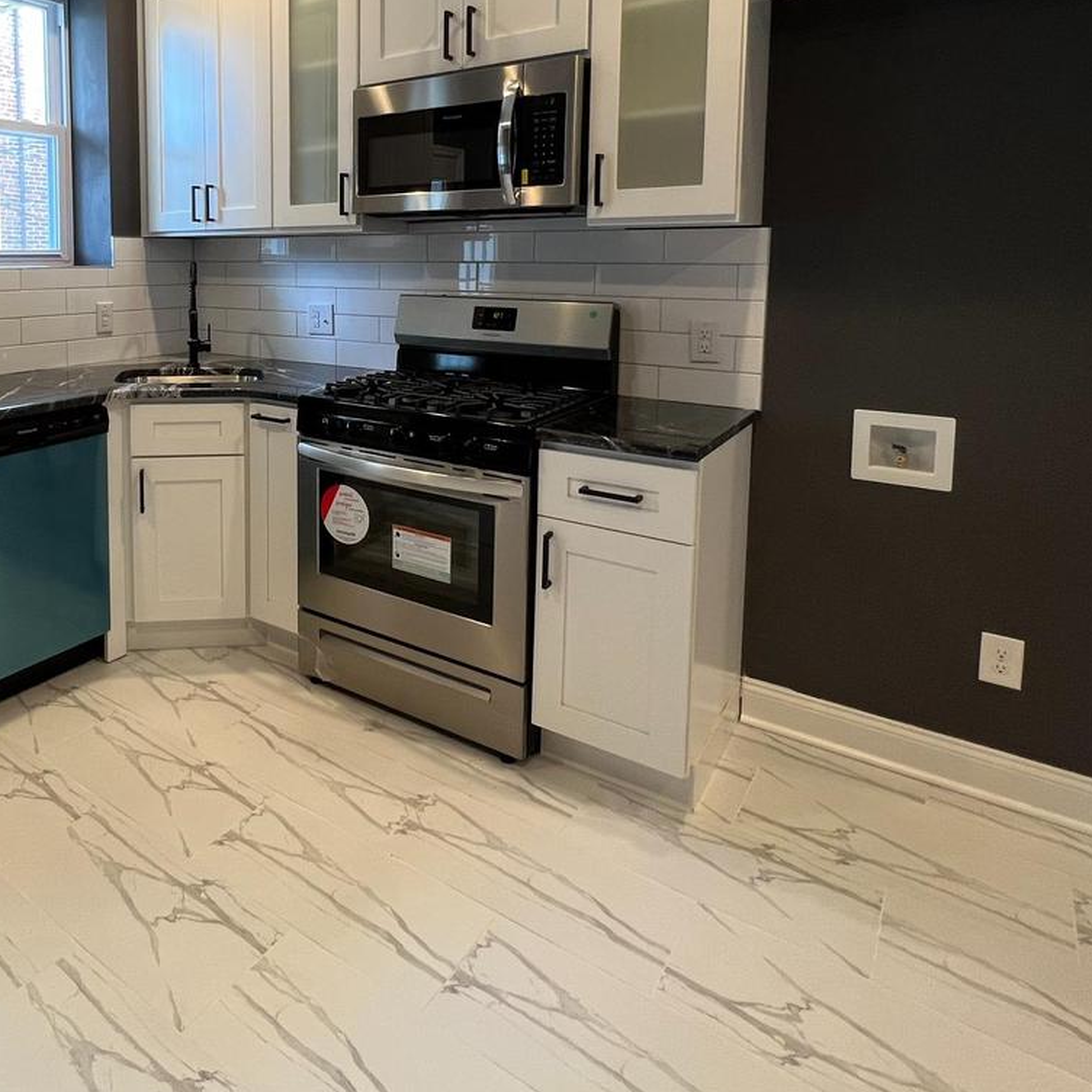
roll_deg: -0.4
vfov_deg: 67.0
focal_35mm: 22
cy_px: 334
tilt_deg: -5.9
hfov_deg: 65.8
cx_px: 288
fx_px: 785
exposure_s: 1/60
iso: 125
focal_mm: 1.57
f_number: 1.8
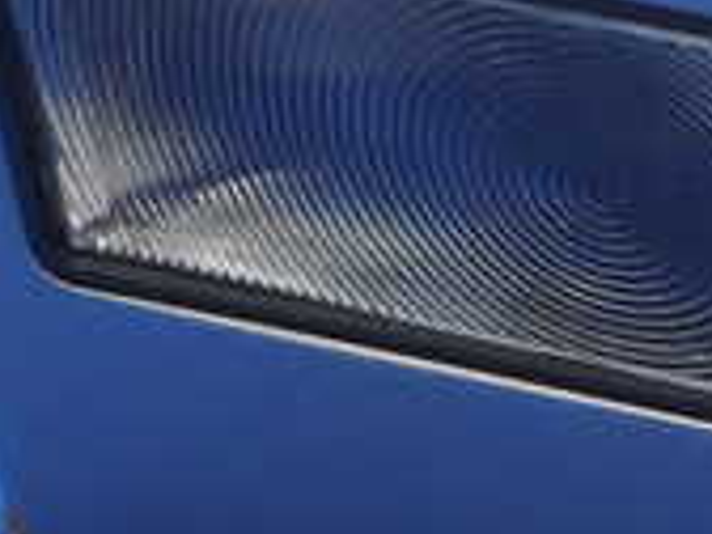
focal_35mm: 393
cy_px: 140
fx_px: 8083
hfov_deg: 5.0
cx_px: 975
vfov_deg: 3.8
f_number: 4
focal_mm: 9.9
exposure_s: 1/60
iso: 400
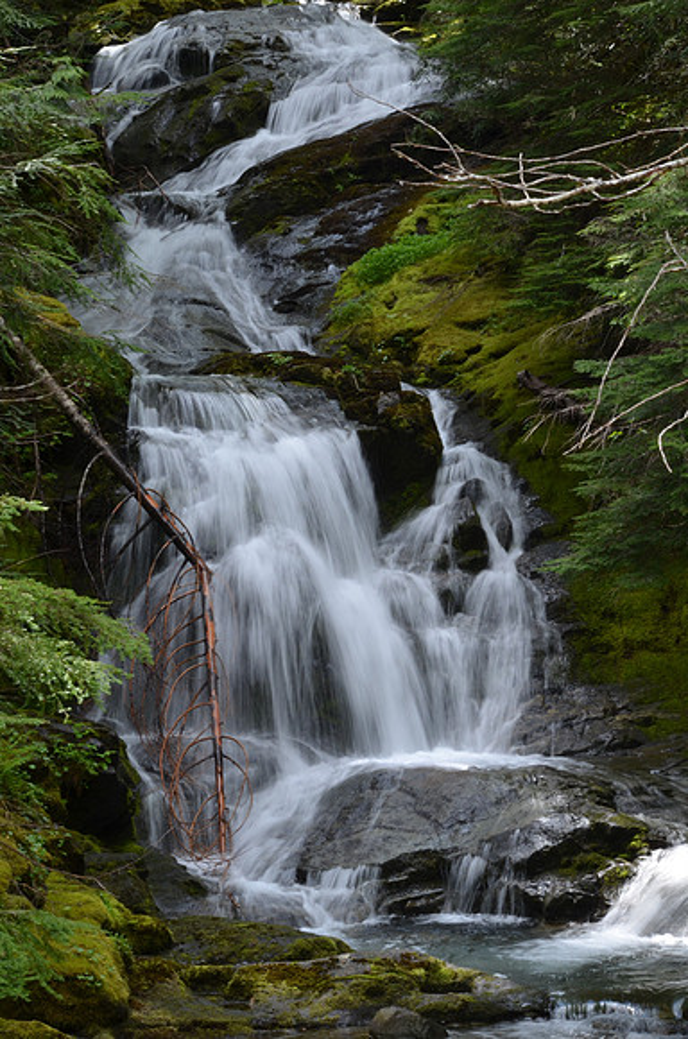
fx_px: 3024
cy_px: 520
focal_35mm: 105
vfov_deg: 19.5
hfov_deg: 13.0
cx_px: 344
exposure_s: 1/10
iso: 200
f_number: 22
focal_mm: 70
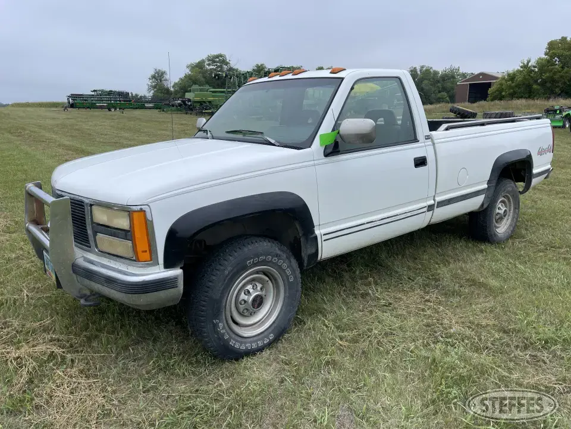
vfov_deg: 53.1
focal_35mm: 26
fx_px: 429
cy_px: 214
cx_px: 286
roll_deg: -0.3
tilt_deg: -9.5
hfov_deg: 67.3
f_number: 1.6
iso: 32
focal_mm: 5.1
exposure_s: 1/923
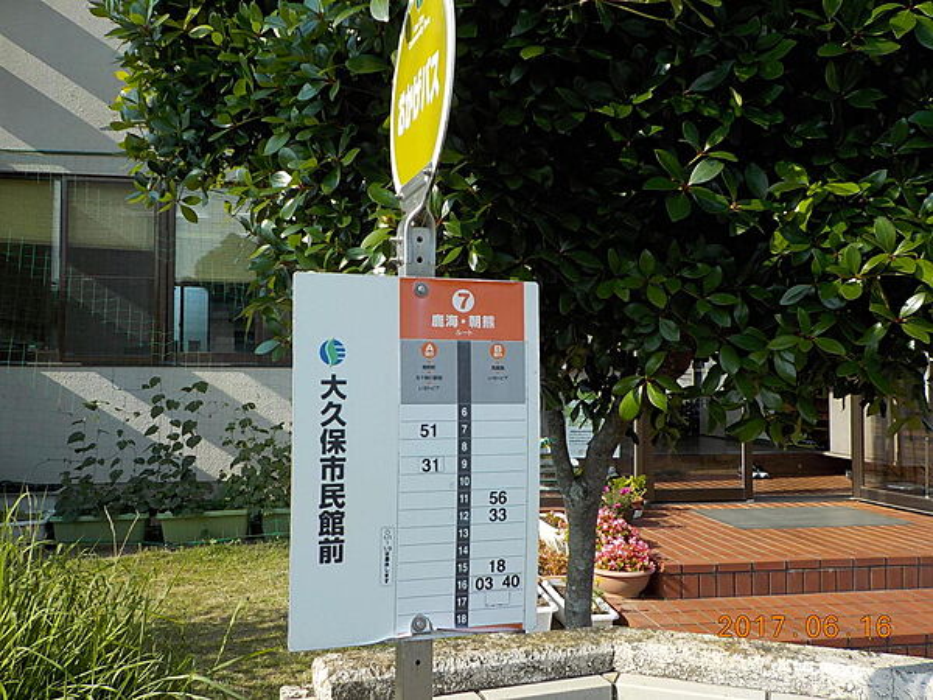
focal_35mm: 30
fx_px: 809
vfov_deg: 46.8
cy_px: 350
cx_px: 466
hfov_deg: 60.0
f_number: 3.3
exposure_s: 1/800
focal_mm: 4.1
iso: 125
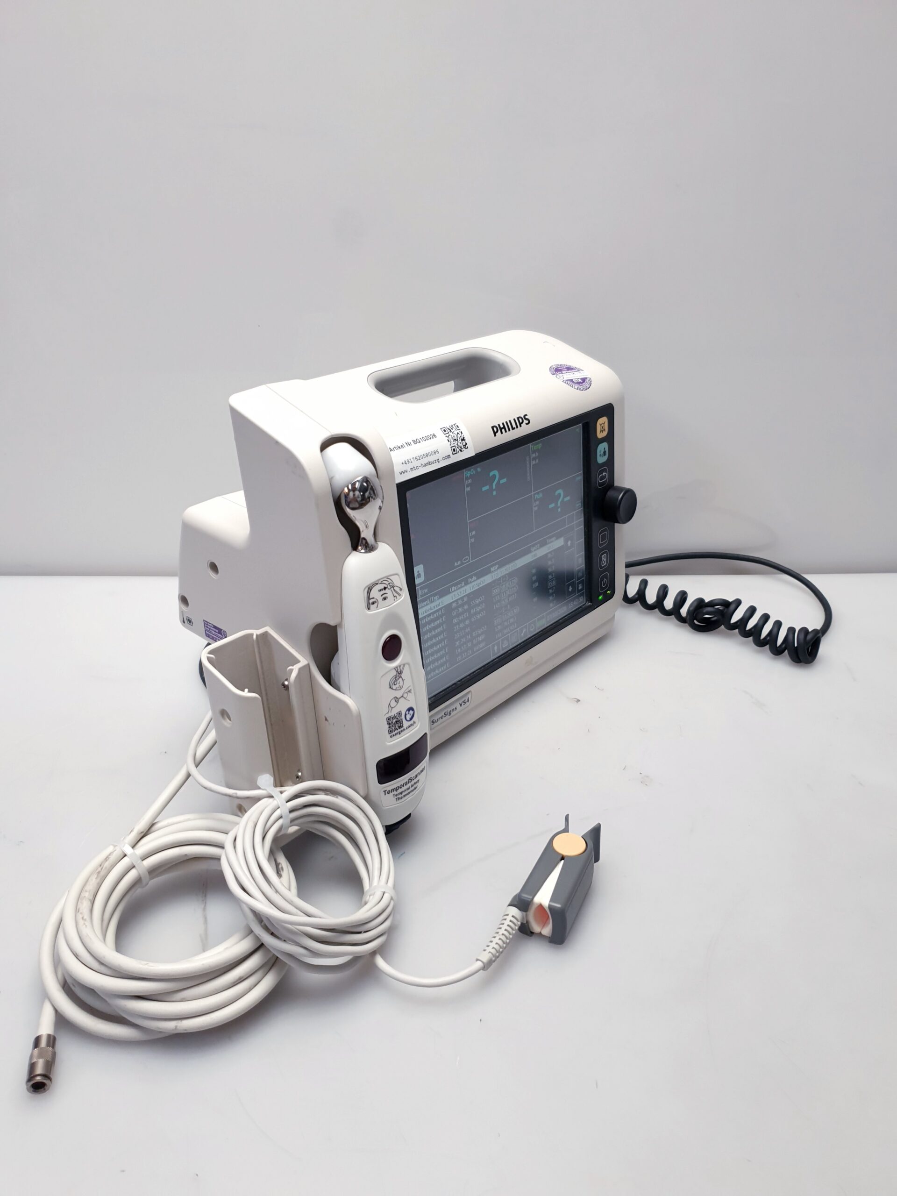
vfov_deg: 67.3
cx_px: 448
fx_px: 898
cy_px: 598
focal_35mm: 26
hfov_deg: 53.1
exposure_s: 1/100
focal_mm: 4.3
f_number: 1.5
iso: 50
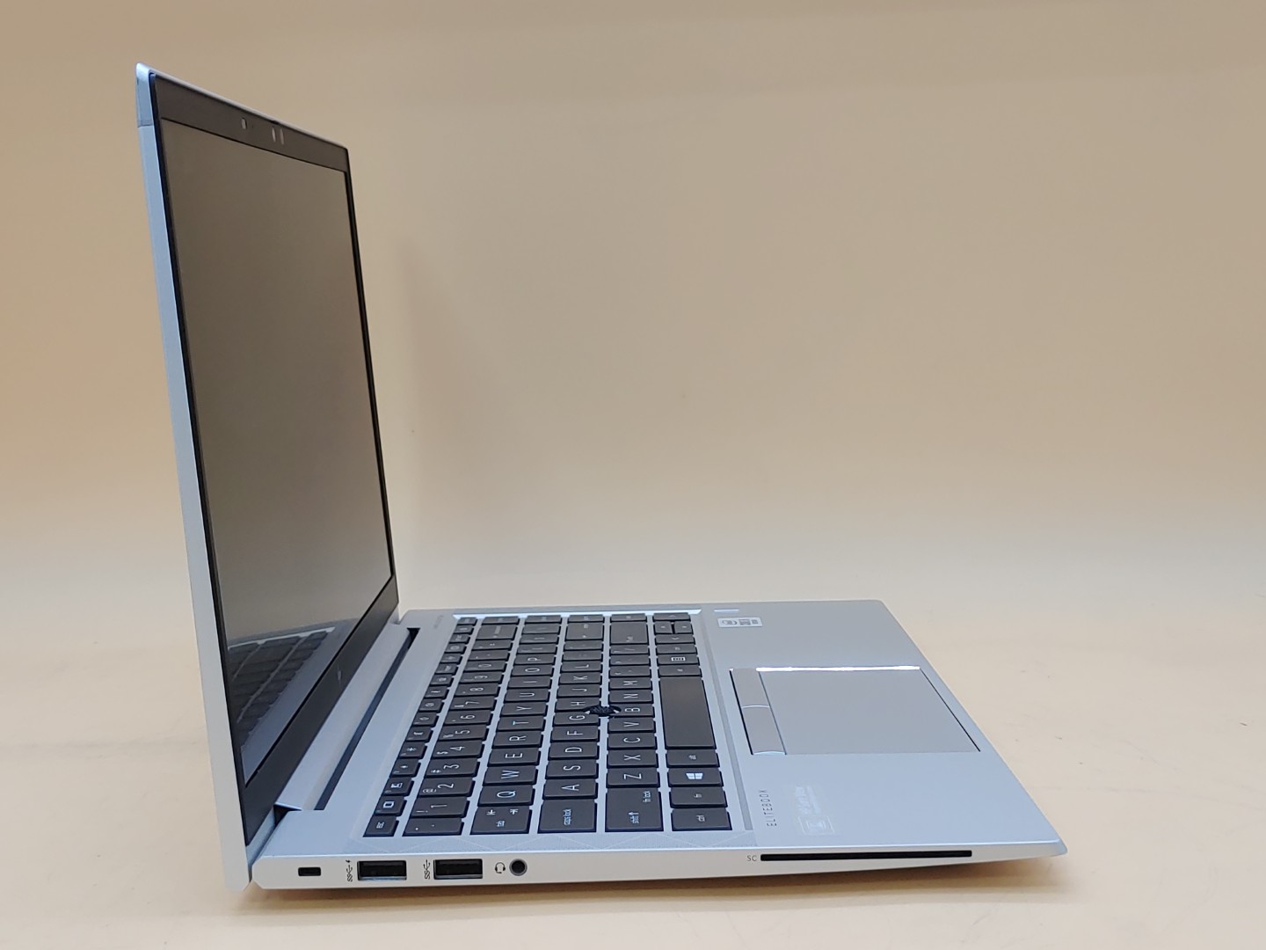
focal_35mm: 46
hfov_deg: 41.2
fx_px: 1682
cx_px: 633
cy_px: 475
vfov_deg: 31.5
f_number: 1.8
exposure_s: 1/97
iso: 50
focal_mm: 4.36
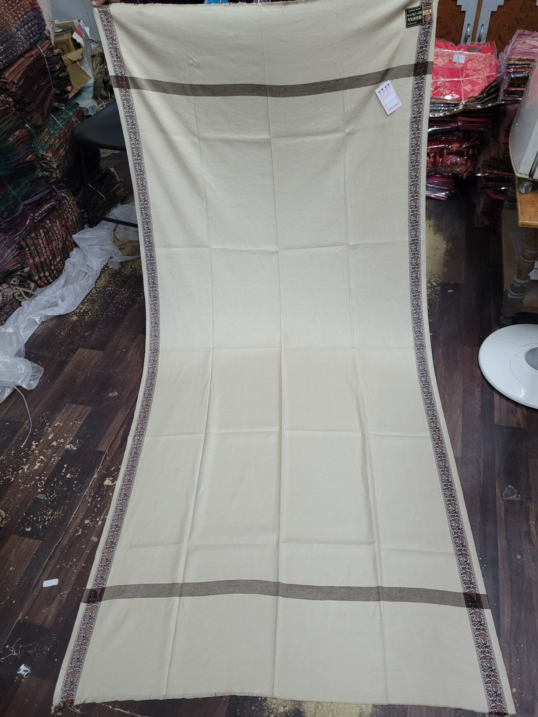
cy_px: 358
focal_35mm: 26
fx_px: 539
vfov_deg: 67.3
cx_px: 269
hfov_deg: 53.1
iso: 640
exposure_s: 1/50
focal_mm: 5.4
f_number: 1.8
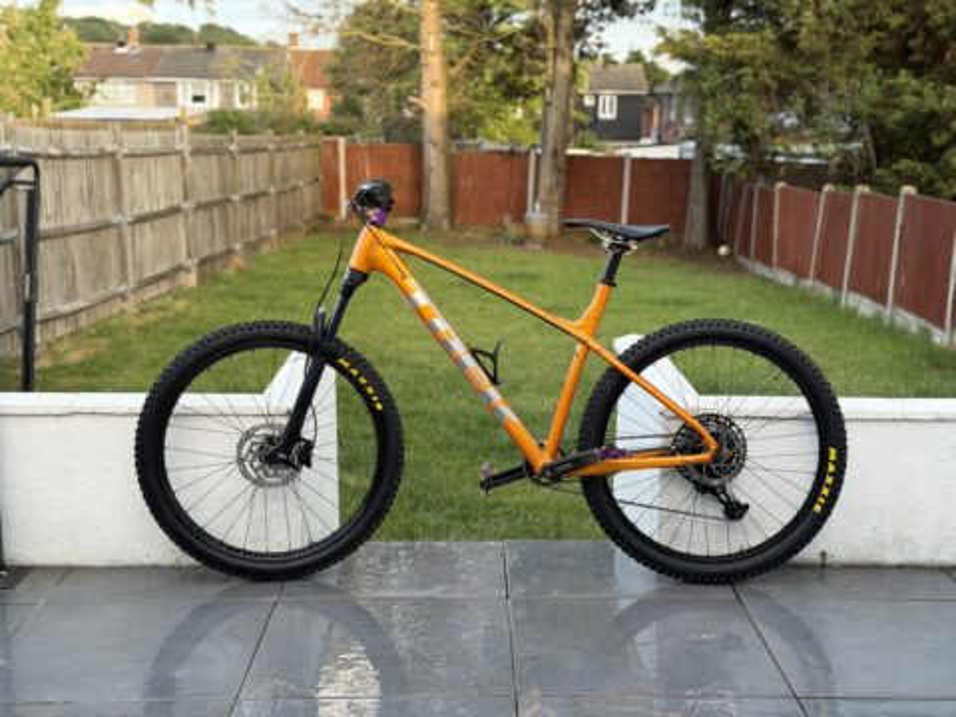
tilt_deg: -11.8
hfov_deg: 39.7
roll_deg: -0.5
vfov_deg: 30.3
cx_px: 478
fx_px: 1326
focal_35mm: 48
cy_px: 358
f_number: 1.78
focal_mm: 6.76
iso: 50
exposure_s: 1/162
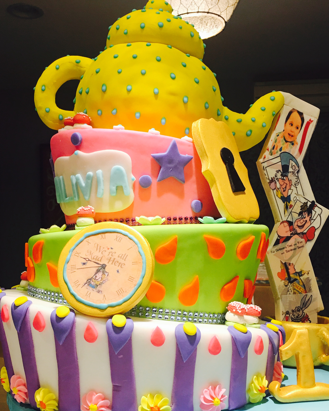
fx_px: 499
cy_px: 257
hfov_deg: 36.4
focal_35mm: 41
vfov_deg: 44.4
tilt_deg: +0.4
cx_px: 135
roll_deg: +0.9
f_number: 2.2
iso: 32
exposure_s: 1/15
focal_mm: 4.15
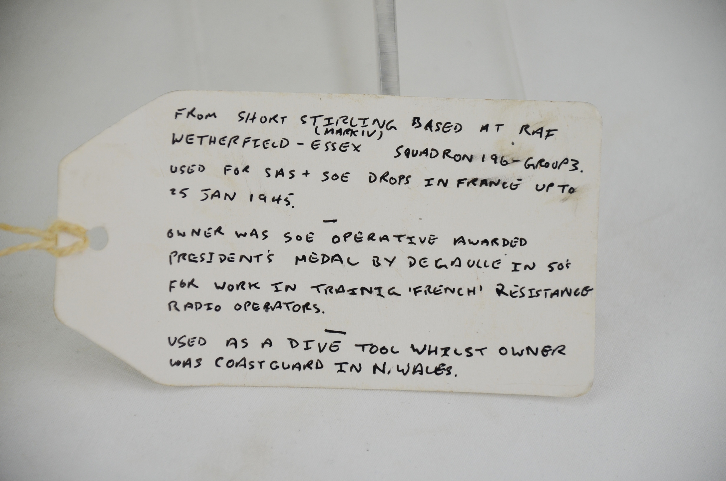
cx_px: 363
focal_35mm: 202
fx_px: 4075
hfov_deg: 10.2
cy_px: 240
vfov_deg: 6.8
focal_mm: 135
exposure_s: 1/400
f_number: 5.6
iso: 400
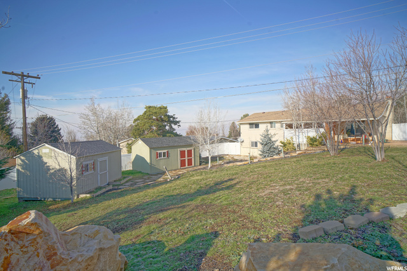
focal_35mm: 18
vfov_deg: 67.4
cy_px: 136
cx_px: 204
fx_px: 204
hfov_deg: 90.0
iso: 100
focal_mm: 18
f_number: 7.1
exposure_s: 1/200
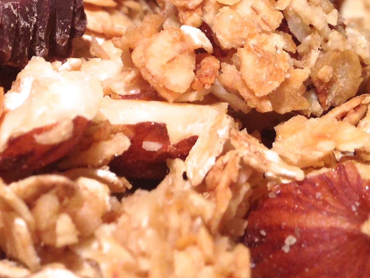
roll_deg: -0.2
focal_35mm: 95
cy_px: -68
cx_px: -8
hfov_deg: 20.0
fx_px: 1015
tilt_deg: -40.5
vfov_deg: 15.0
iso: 50
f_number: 2.4
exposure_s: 1/60
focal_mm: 4.12
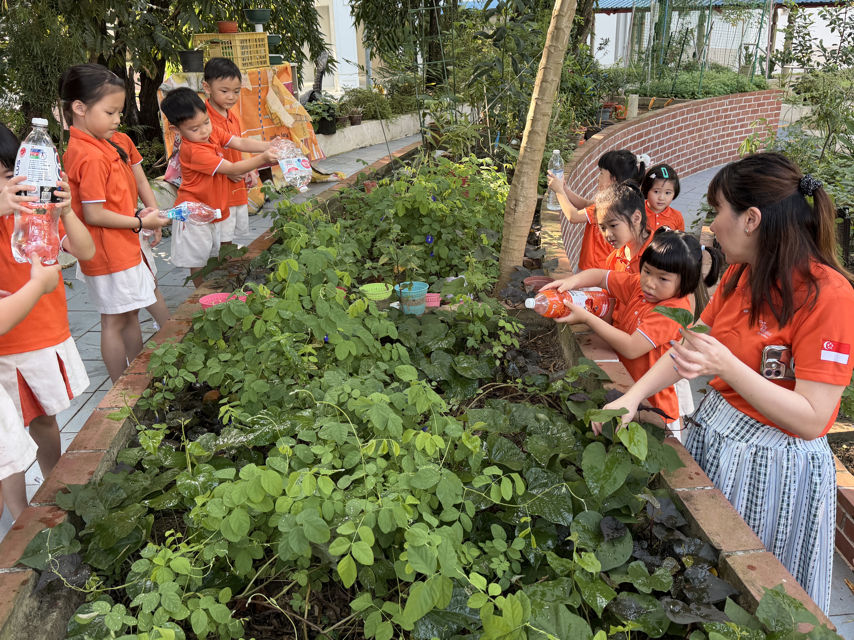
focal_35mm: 30
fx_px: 740
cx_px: 455
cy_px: 299
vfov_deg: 46.8
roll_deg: +1.1
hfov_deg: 59.9
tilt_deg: -20.4
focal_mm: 6.76
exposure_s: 1/130
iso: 100
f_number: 1.78
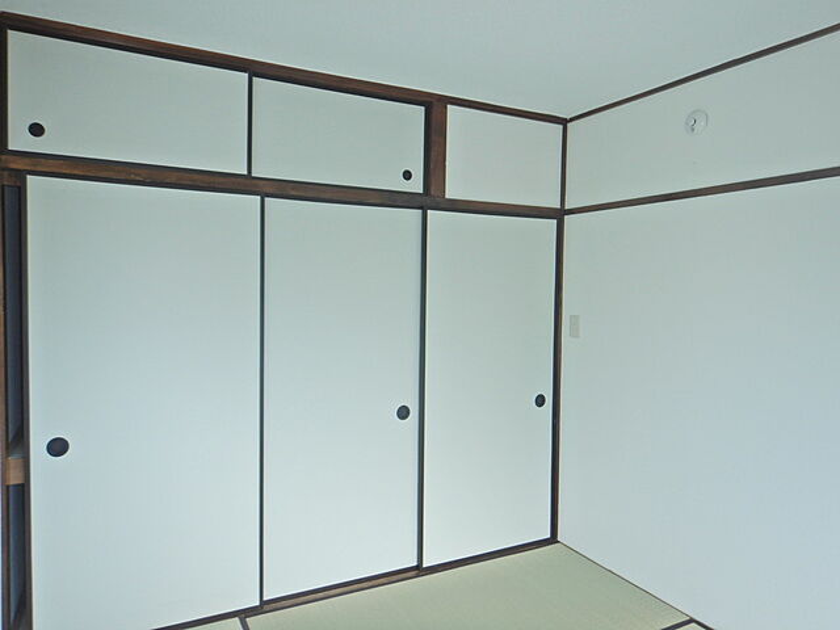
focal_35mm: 24
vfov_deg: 56.8
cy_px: 315
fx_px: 582
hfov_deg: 71.6
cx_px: 420
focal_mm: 4.3
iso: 125
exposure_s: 1/40
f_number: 2.8
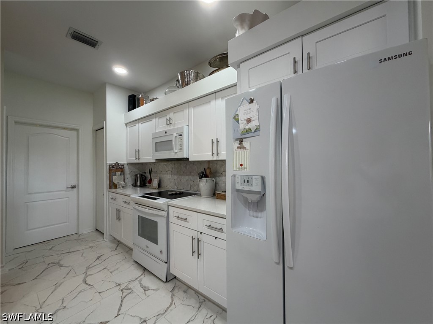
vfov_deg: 85.7
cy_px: 162
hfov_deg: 102.1
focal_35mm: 14
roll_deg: +0.4
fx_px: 175
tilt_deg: +1.0
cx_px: 216
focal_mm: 2.22
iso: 250
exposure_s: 1/120
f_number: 2.2
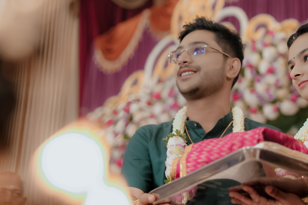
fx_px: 890
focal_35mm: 104
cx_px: 203
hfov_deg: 19.6
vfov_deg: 13.2
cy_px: 119
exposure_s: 1/500
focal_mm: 50
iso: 2000
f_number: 1.8
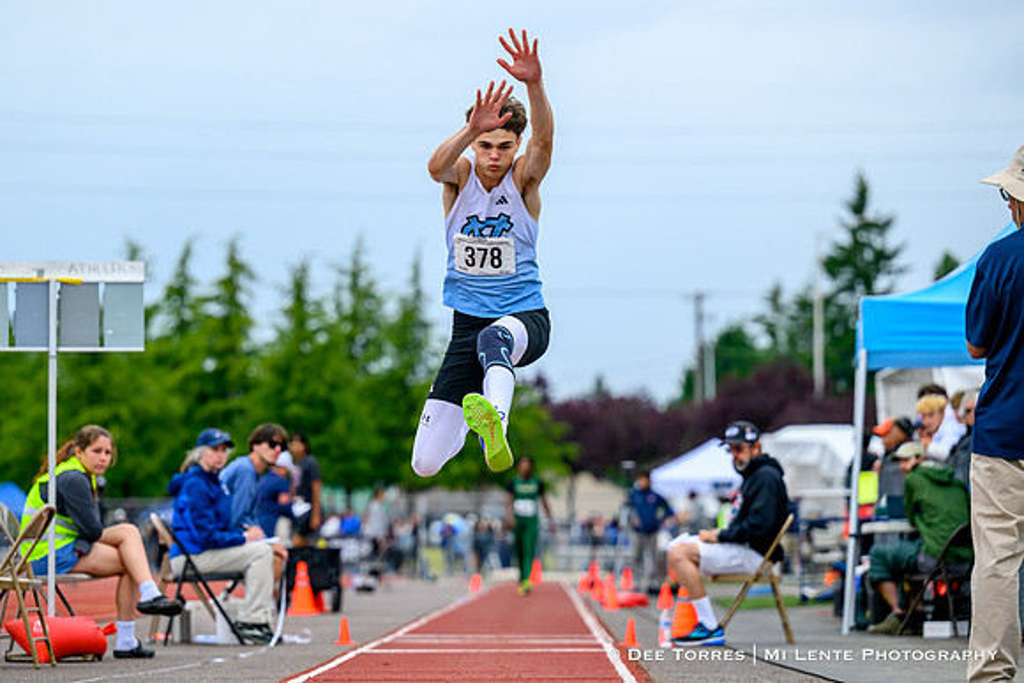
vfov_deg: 8.8
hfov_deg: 13.2
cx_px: 461
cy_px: 345
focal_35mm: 156
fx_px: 4425
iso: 400
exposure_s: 1/2500
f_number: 3.2
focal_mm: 135
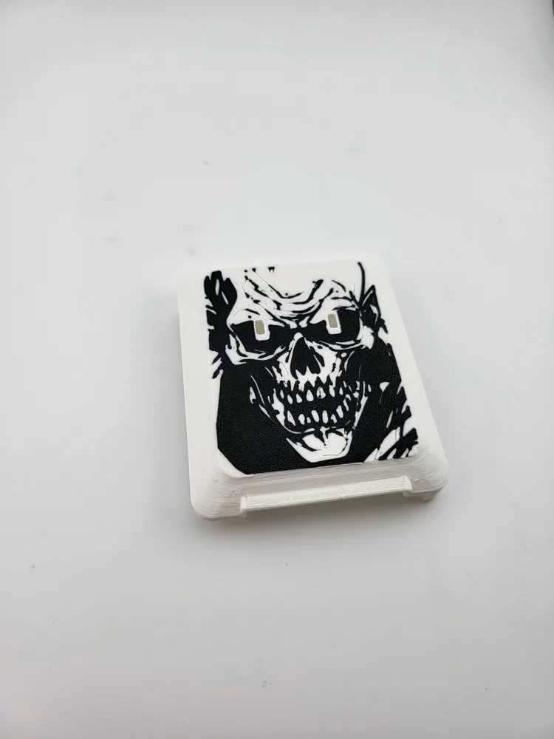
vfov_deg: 71.6
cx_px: 277
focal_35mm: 24
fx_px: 512
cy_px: 370
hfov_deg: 56.8
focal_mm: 5
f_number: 1.8
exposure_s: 1/1081
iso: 40
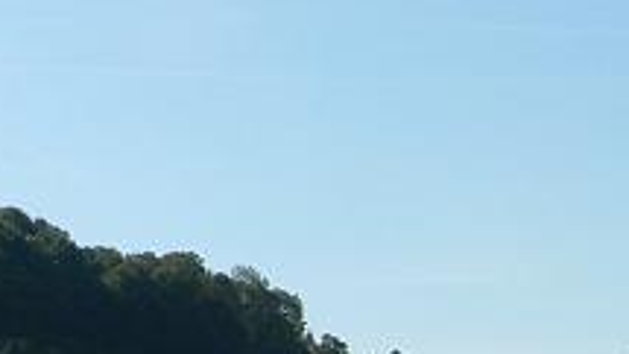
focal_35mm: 146
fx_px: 2435
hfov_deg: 14.1
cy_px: 720
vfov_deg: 7.9
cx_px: 822
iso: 80
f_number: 5.6
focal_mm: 6
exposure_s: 1/500
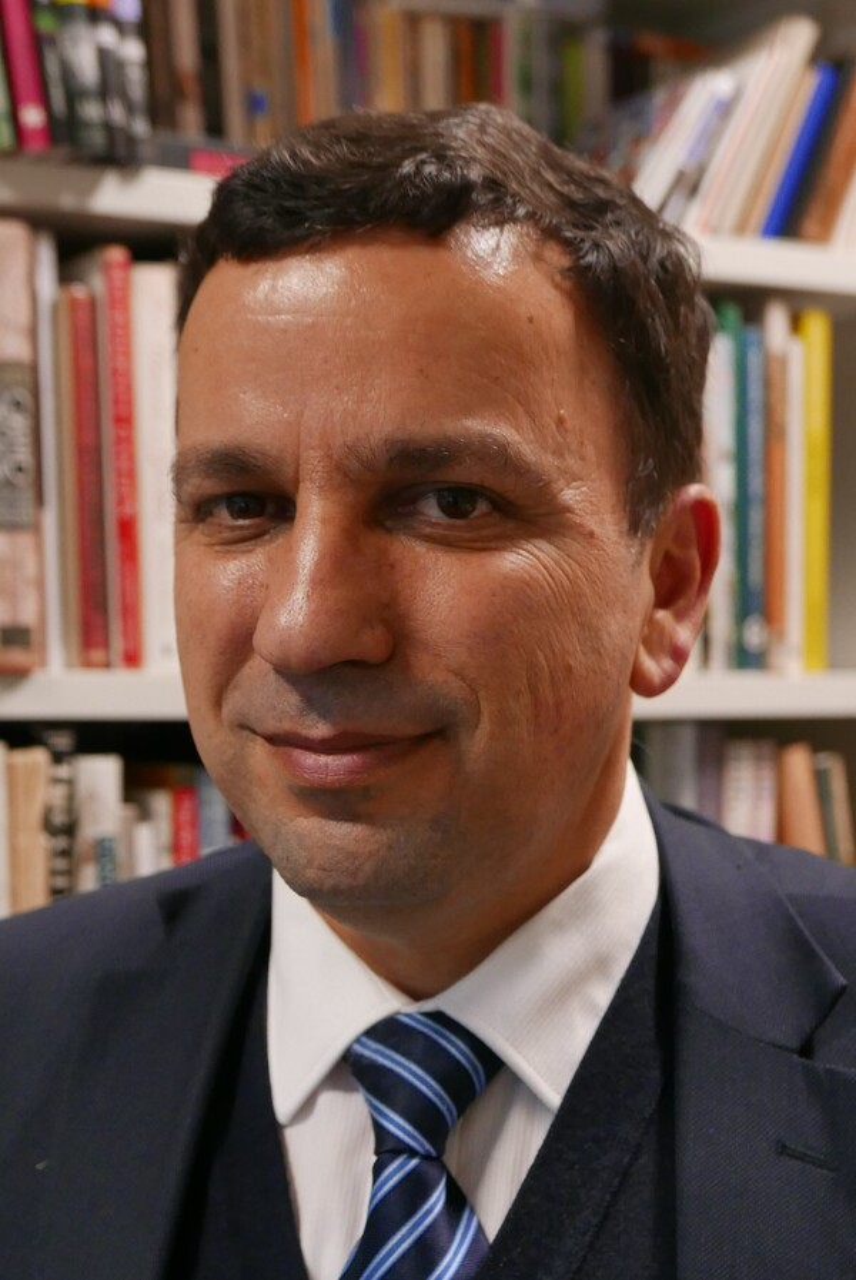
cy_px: 640
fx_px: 1921
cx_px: 428
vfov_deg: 36.8
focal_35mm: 54
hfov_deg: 25.1
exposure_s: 1/100
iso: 1000
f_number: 2.8
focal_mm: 24.5
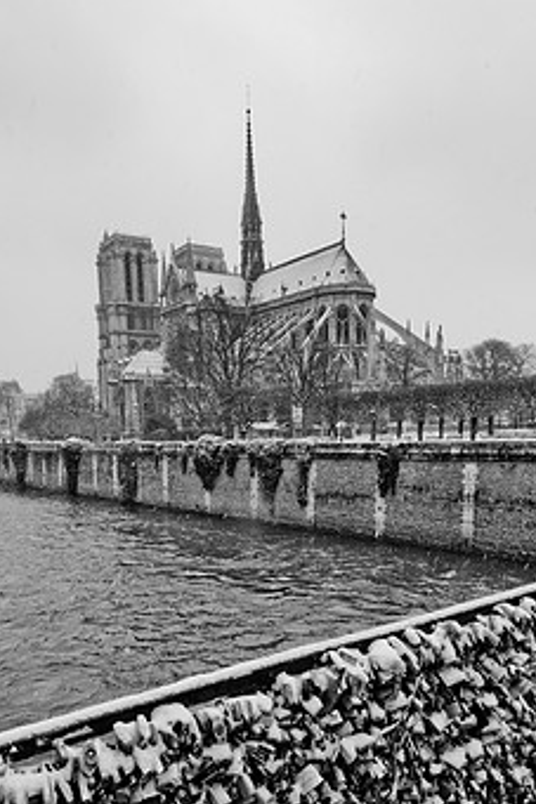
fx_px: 663
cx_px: 268
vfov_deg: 61.3
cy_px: 523
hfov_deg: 44.0
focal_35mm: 30
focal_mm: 15
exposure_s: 1/125
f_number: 11
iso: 200
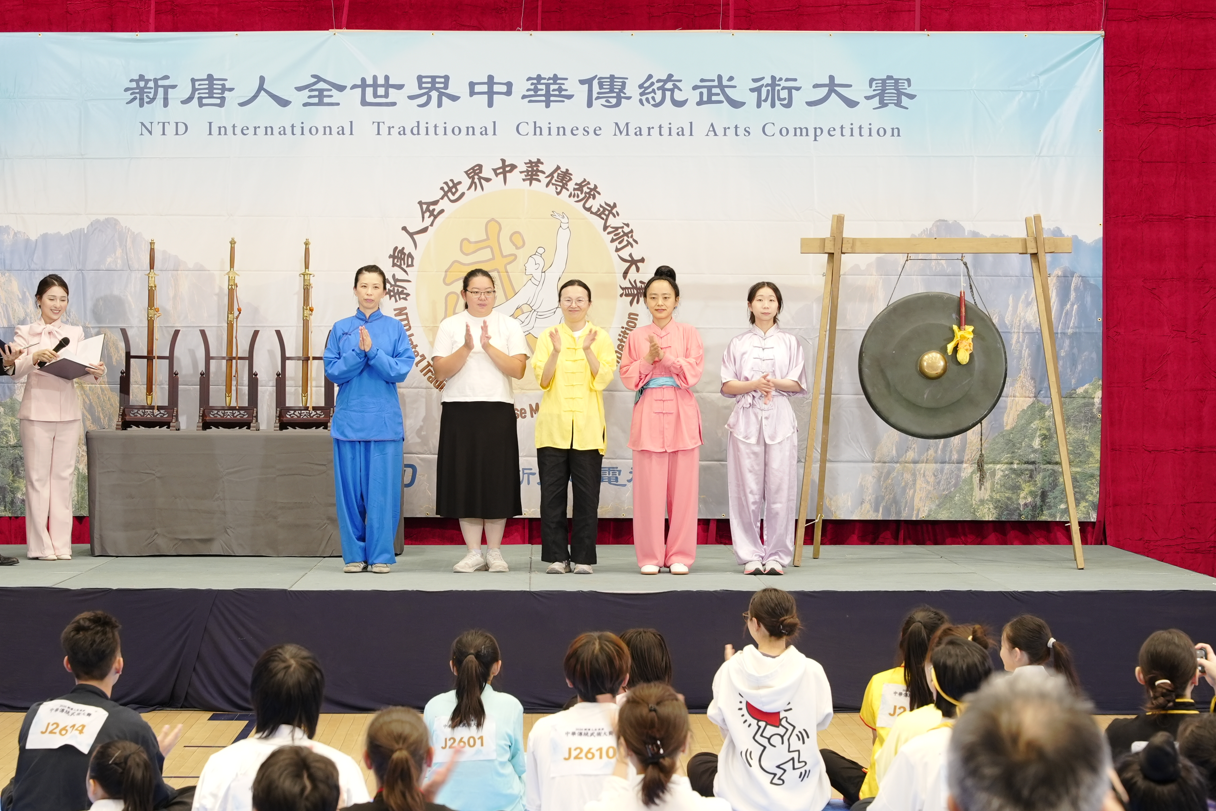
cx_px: 531
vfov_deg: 16.4
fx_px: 2803
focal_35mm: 83
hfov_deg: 24.5
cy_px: 339
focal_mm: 70
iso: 1600
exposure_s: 1/60
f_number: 5.6
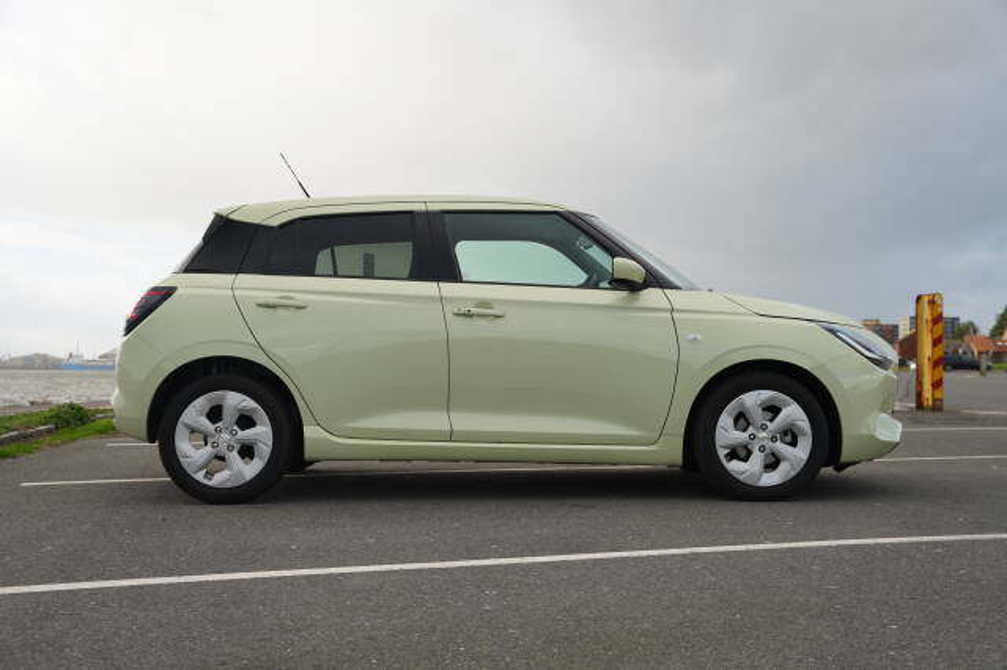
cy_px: 335
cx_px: 504
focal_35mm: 41
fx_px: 1138
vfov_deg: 32.8
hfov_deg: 47.7
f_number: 5
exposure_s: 1/100
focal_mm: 40.7
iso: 100
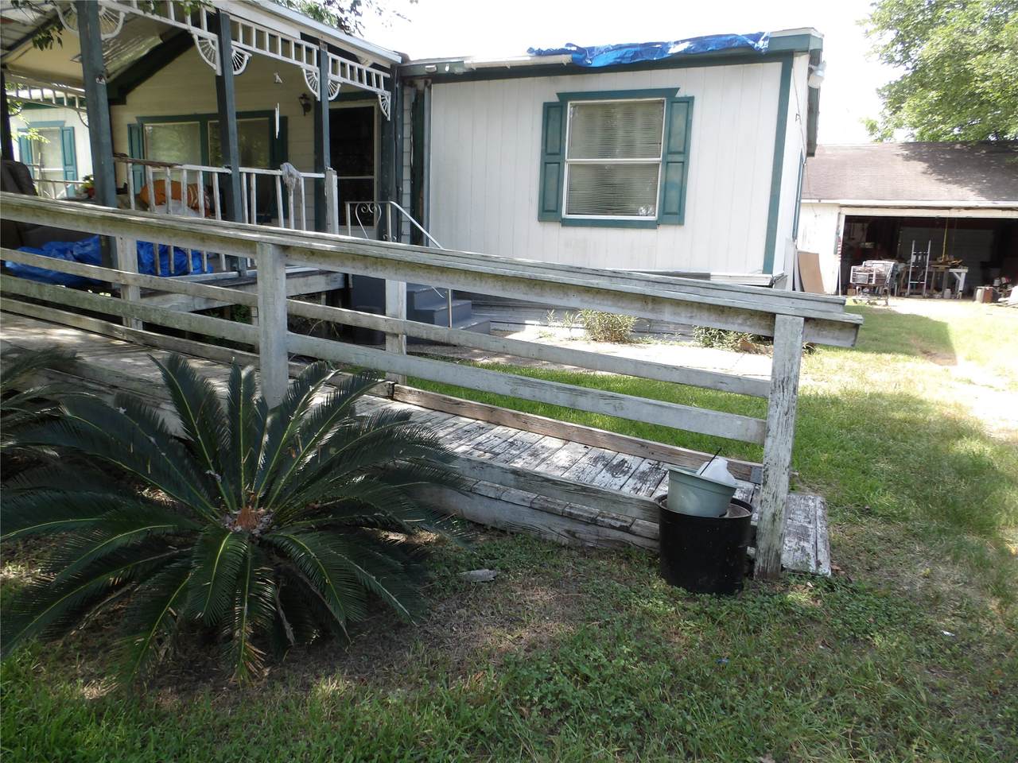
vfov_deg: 58.9
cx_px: 509
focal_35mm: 23
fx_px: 676
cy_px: 382
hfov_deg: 73.9
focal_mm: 4.2
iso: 100
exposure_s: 1/82
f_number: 4.1
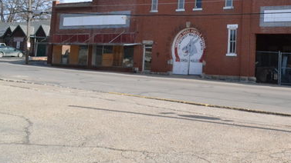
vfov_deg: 23.4
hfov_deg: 39.8
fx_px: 386
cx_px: 229
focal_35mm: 50
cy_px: 18
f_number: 20
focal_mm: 20
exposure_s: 1/800
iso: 3200
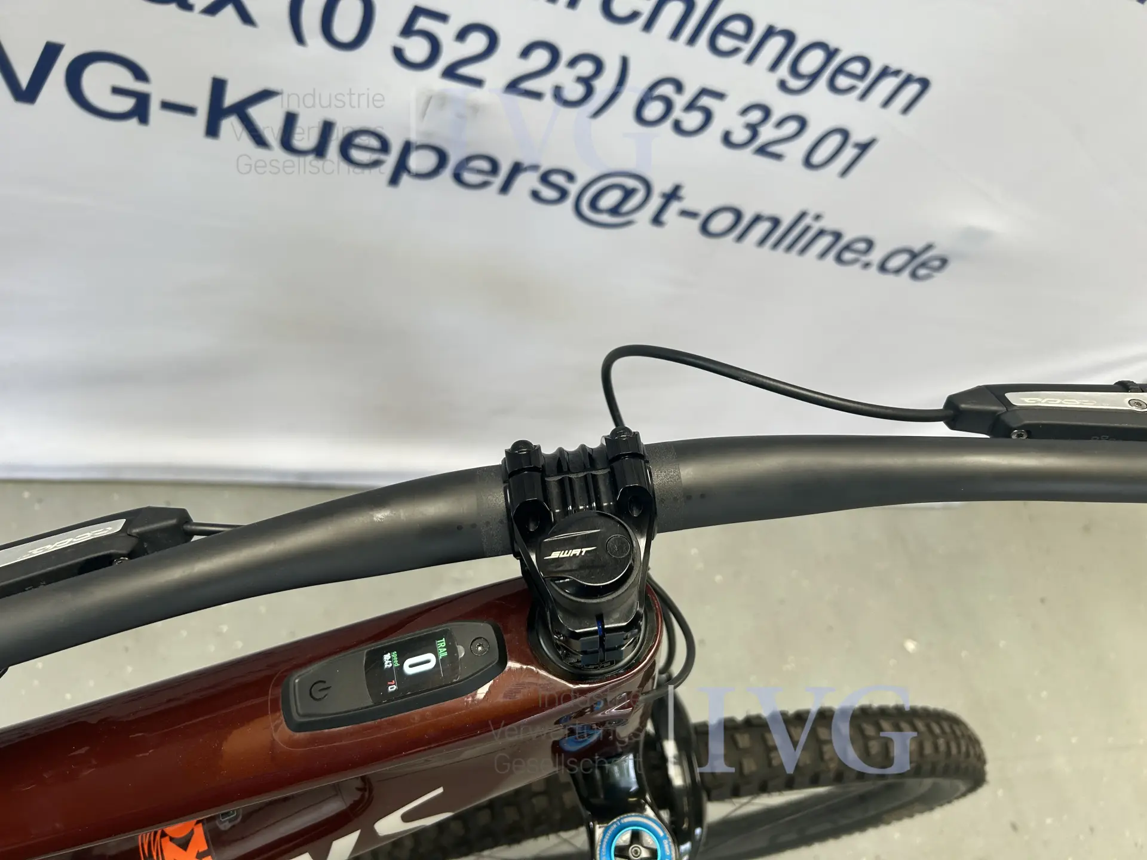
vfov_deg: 53.1
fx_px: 862
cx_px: 574
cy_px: 430
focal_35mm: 26
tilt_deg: -48.6
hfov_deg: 67.3
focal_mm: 5.7
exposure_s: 1/121
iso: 80
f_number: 1.5
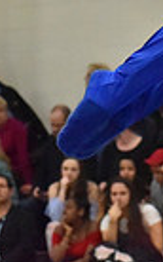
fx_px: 2443
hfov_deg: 3.7
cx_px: 497
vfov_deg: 6.1
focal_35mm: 343
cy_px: -103
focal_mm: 80
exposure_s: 1/1000
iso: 8000
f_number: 5.6
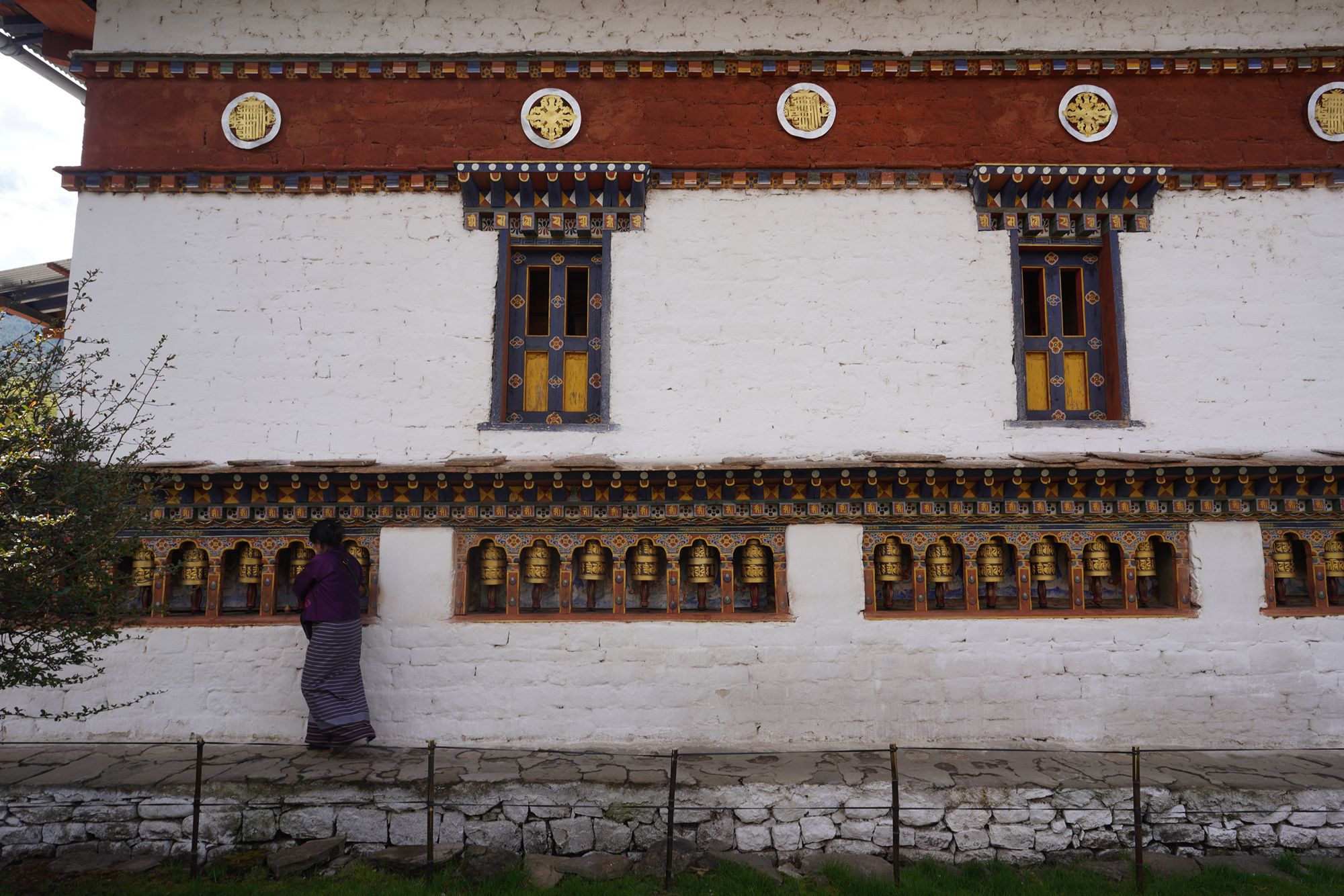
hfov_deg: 73.7
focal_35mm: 24
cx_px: 672
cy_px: 448
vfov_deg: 53.1
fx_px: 896
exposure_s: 1/100
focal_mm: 24
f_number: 9
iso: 100
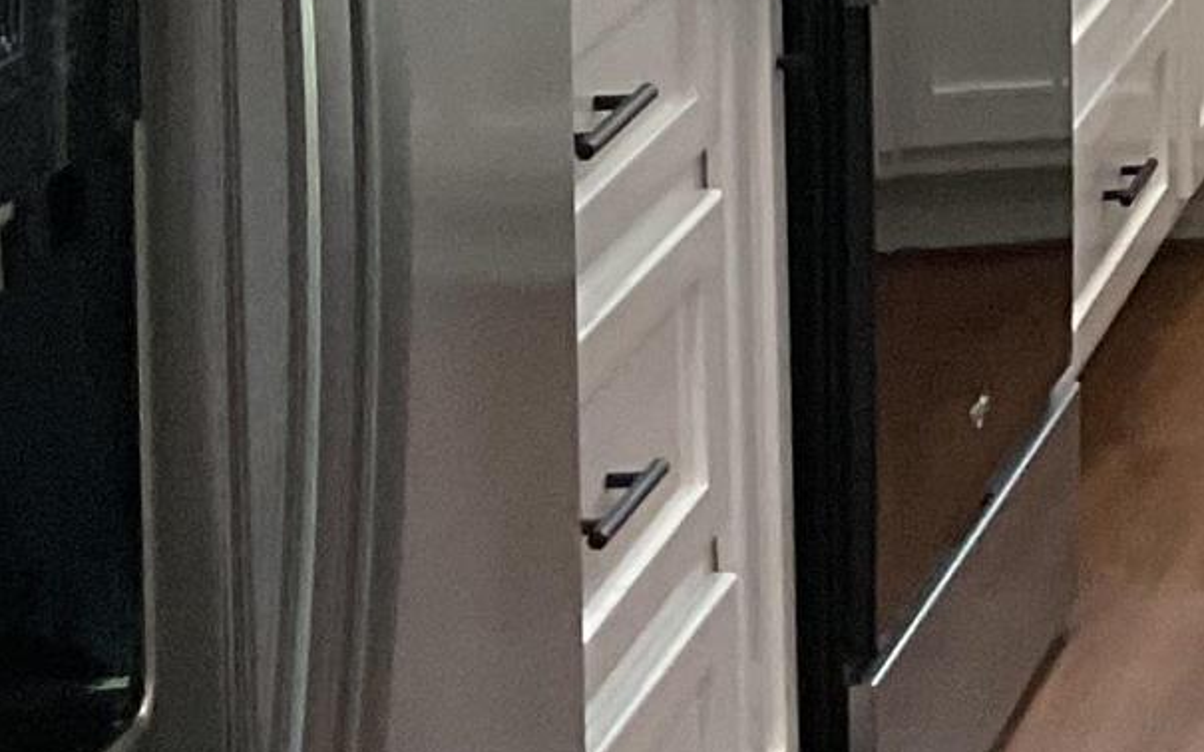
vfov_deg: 7.9
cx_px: 2352
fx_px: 5118
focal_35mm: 156
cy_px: -859
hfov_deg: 12.0
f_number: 1.8
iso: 64
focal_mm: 3
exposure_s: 1/120
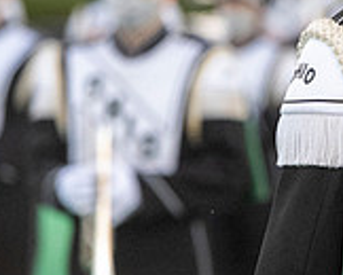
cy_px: -86
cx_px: 500
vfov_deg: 3.0
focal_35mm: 521
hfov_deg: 3.7
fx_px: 5295
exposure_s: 1/3200
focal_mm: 155
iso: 5000
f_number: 4.5
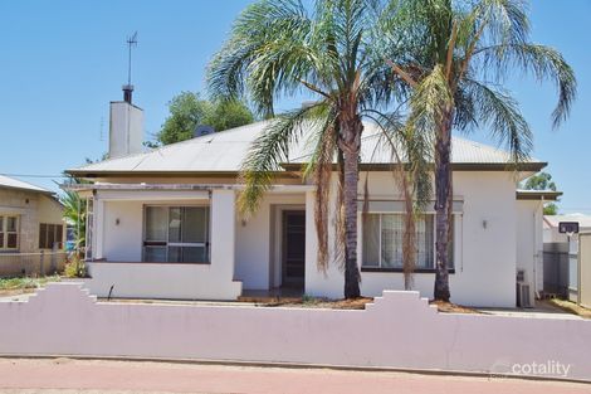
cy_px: 197
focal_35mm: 45
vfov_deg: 29.8
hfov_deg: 43.6
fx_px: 738
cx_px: 296
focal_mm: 30
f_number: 7.1
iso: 100
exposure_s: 1/320
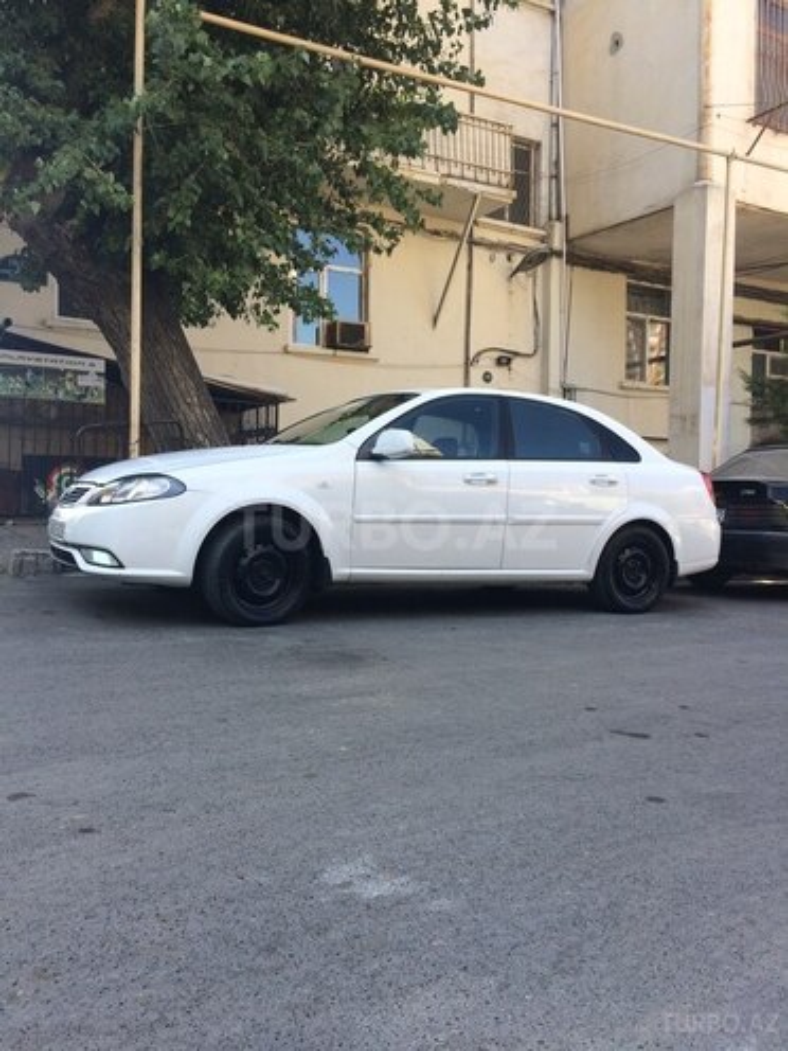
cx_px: 394
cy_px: 526
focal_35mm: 29
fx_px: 880
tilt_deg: -2.1
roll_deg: +1.4
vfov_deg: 61.7
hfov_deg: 48.2
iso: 32
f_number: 2.2
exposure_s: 1/331
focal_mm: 4.15
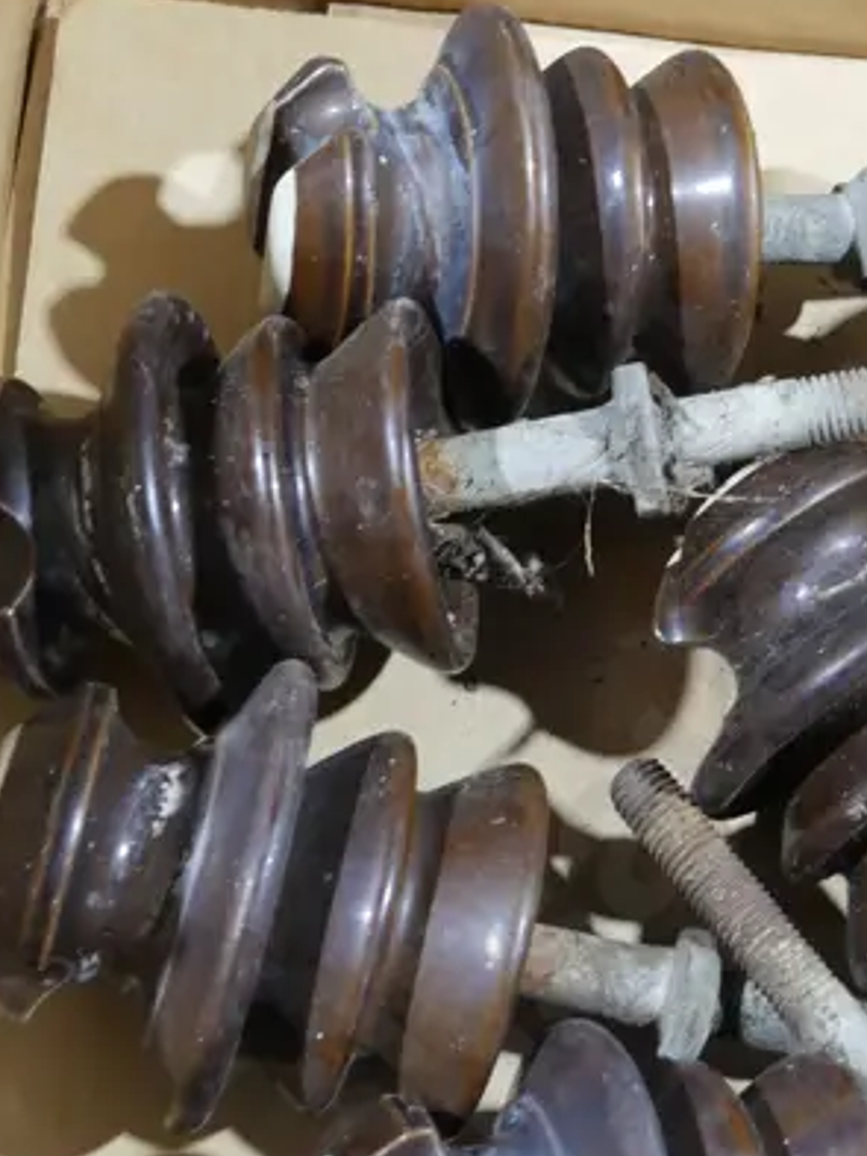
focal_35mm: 73
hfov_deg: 19.9
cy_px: 700
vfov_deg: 26.6
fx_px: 2437
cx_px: 732
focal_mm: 14
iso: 800
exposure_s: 1/60
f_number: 3.5
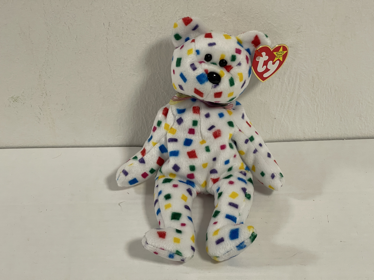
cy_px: 140
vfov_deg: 22.9
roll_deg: +1.8
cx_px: 187
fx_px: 691
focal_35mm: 64
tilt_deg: -30.9
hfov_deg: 30.3
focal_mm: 7.5
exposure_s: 1/50
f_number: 2.2
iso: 125
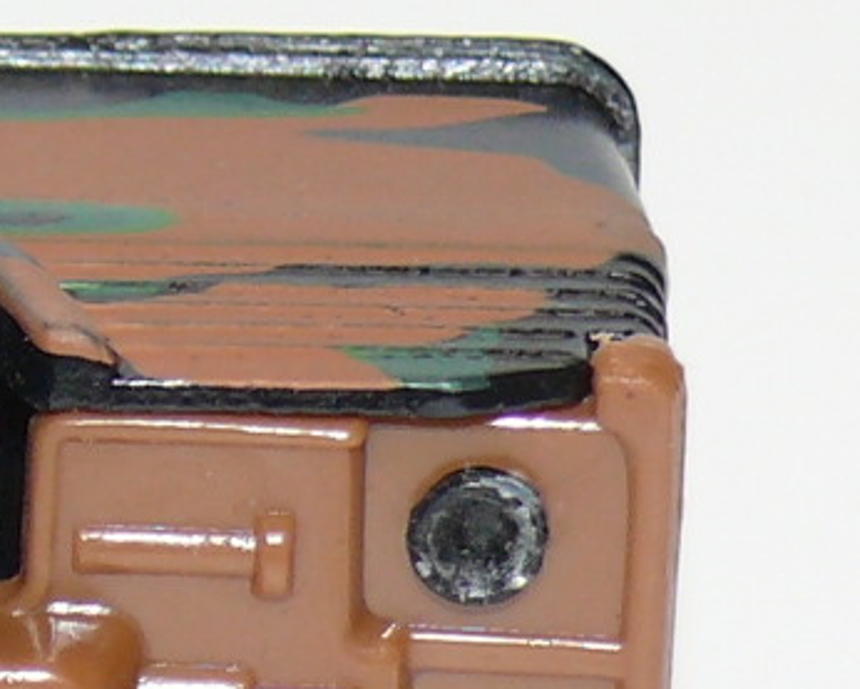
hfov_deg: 4.5
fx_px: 10693
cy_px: 594
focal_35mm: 420
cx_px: -890
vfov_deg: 3.7
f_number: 4
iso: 100
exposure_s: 1/30
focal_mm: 12.7
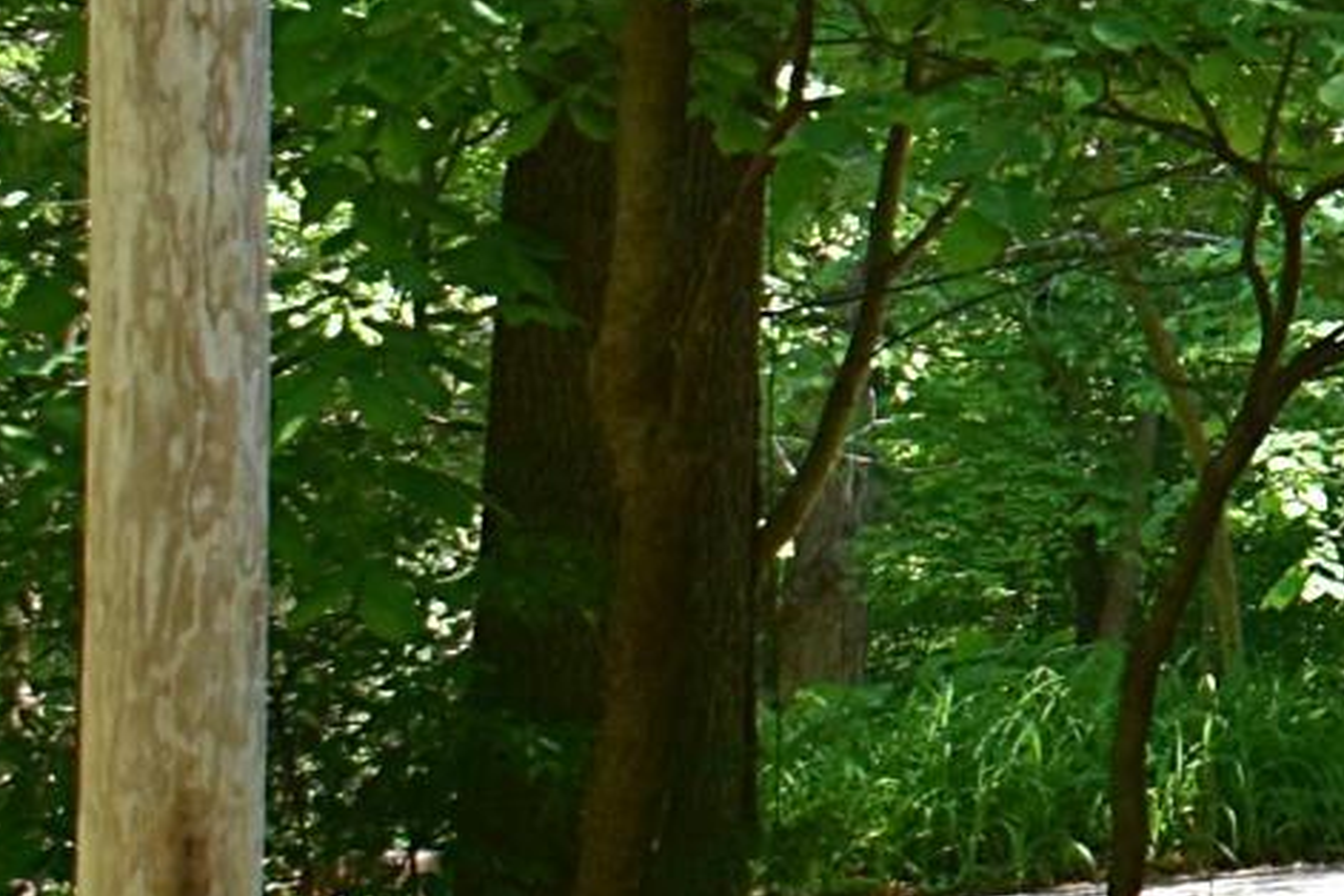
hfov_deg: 8.9
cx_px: 3185
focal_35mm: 210
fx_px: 7839
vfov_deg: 6.5
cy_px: 217
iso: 200
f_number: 3.8
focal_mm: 22
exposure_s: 1/400
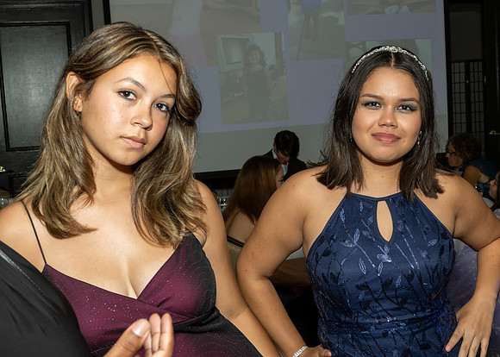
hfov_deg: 33.9
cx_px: 312
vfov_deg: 24.7
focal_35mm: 57
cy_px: 183
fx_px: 816
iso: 1000
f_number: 7.1
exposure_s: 1/250
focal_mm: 31
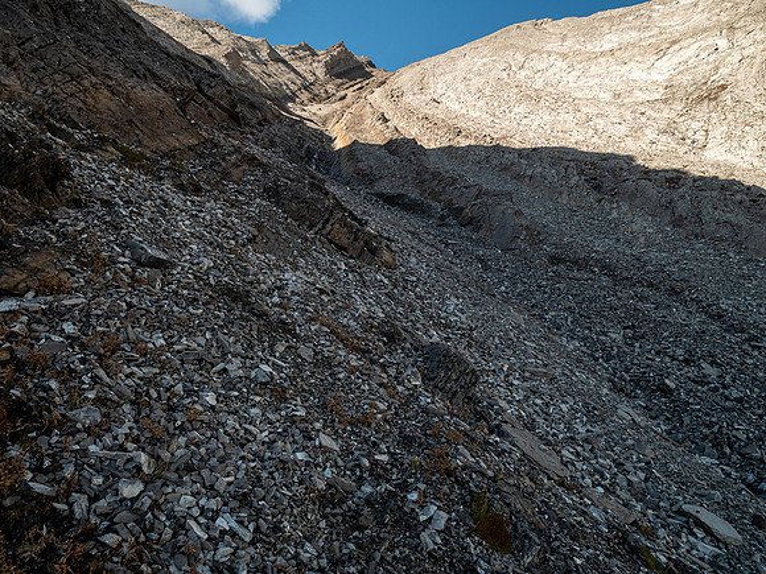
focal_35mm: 24
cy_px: 287
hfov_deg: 71.6
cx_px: 383
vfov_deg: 56.8
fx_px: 531
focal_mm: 12
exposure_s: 1/125
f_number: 8
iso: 200
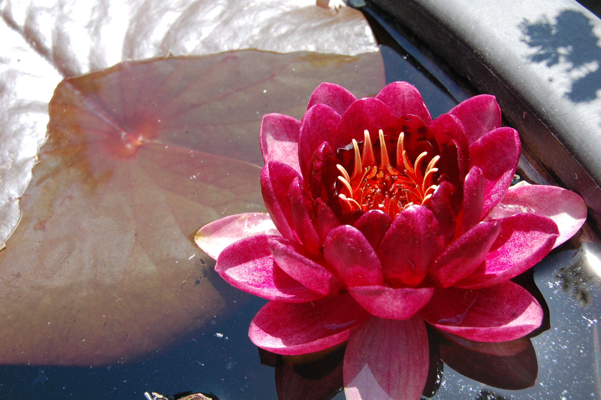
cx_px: 300
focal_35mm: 52
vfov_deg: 25.7
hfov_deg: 37.9
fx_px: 876
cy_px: 200
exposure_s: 1/400
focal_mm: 35
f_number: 10
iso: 800
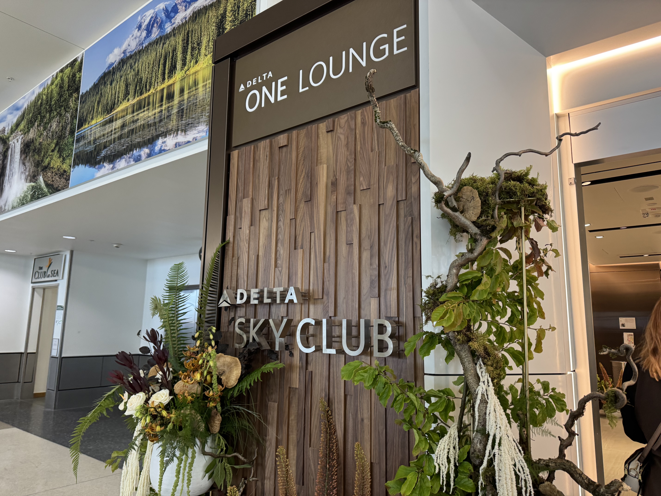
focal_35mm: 24
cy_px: 248
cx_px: 330
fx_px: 458
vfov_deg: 56.8
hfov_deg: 71.6
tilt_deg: +10.7
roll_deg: -2.1
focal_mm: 6.76
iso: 200
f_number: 1.78
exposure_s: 1/60
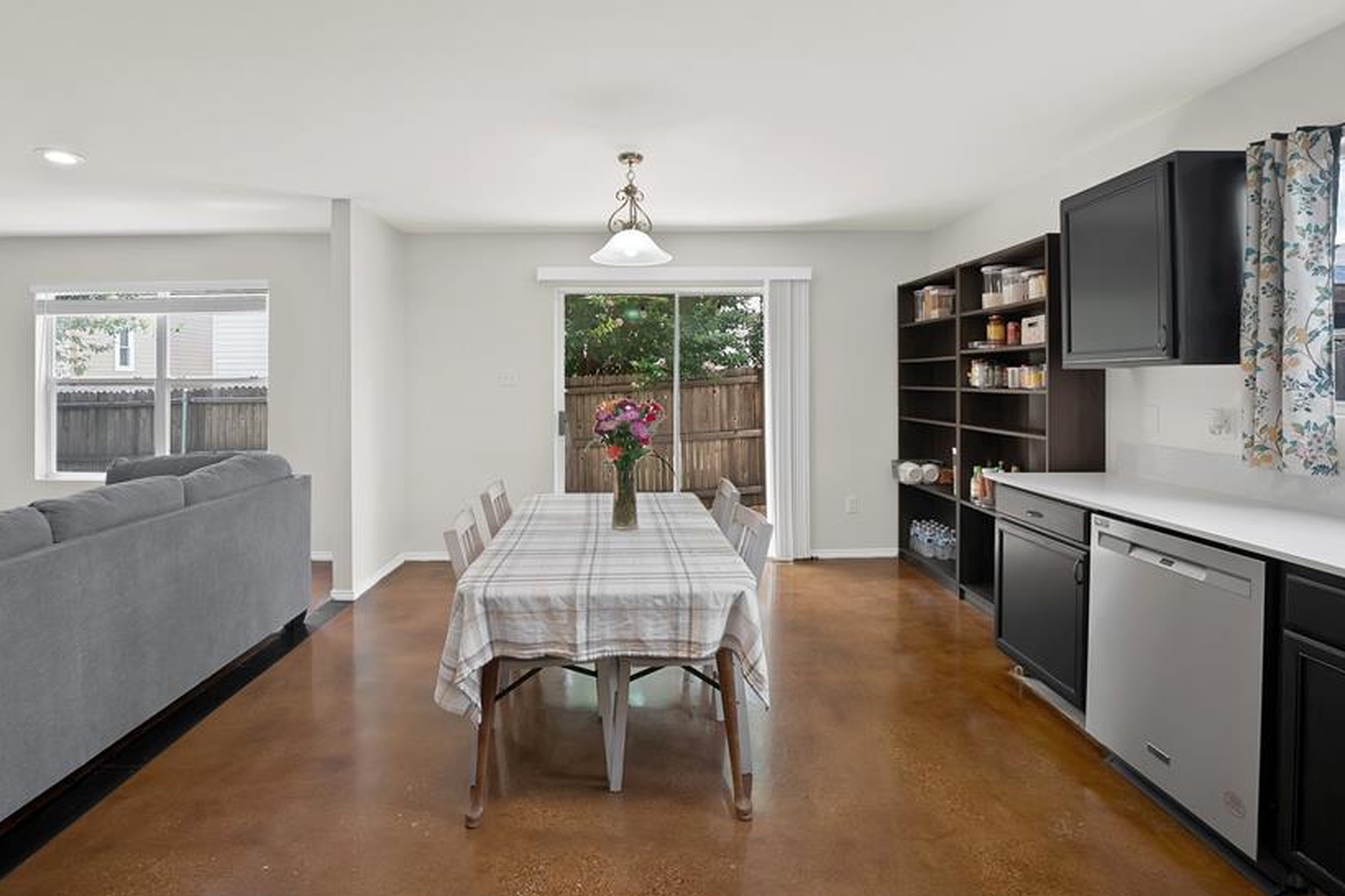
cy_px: 376
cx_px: 640
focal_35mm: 15
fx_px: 560
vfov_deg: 76.8
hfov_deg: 100.3
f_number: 9
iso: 640
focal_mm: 12
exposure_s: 1/10
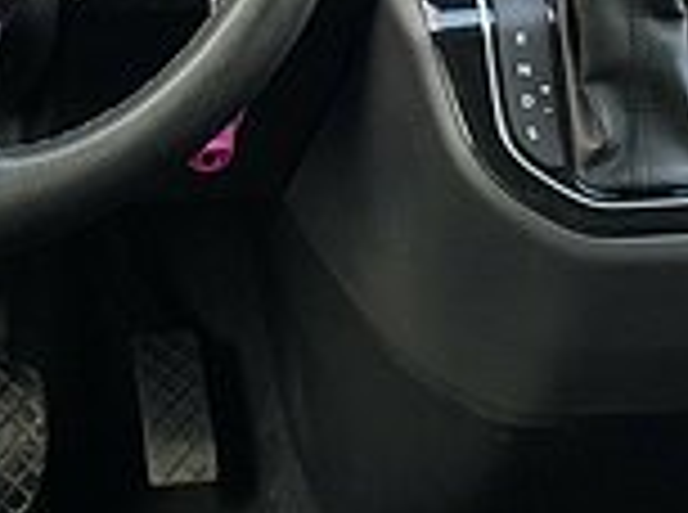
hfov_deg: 11.5
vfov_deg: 8.5
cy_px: -27
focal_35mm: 172
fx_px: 3411
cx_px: 94
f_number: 1.78
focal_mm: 6.76
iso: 320
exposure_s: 1/40
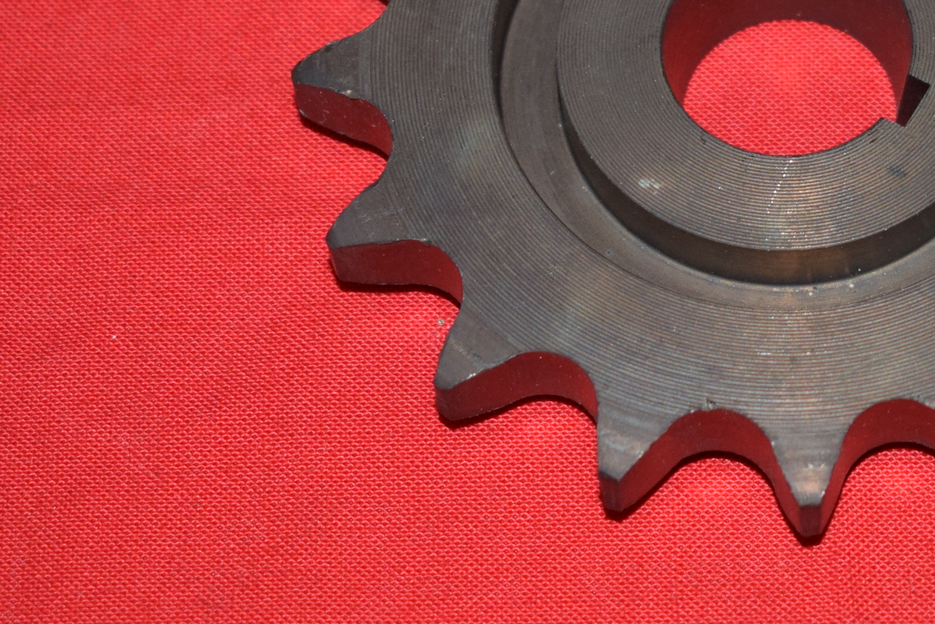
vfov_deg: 8.4
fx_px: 4213
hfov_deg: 12.6
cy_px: 104
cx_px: 845
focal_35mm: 162
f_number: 5
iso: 640
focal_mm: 45
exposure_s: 1/160
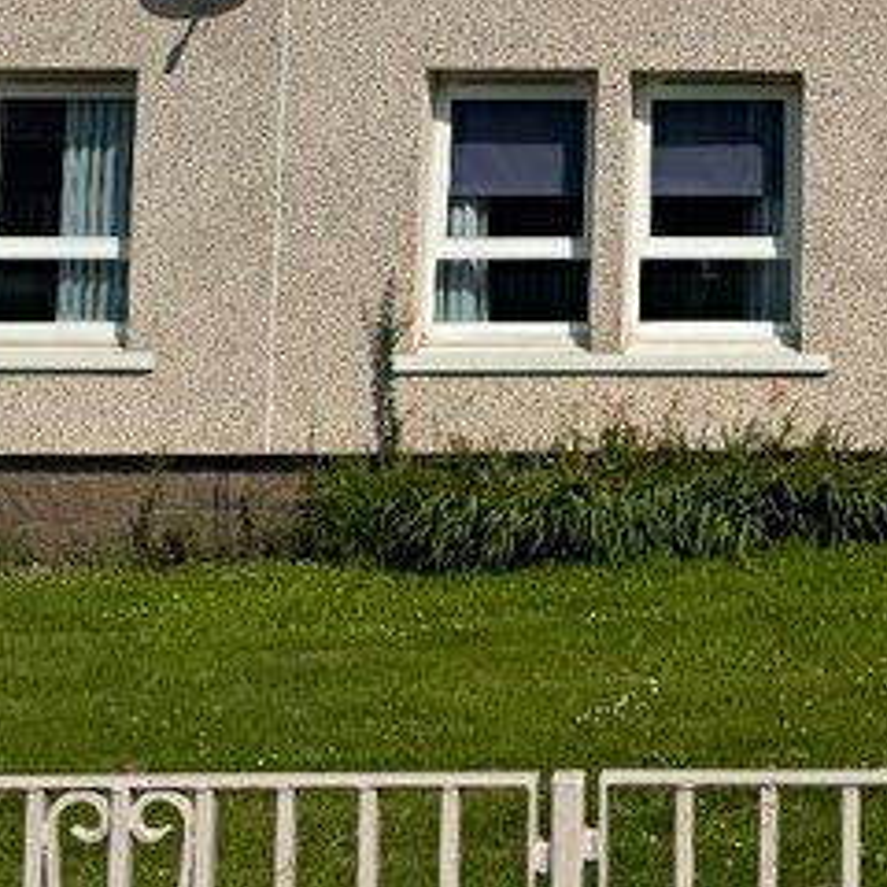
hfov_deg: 26.6
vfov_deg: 25.9
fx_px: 1797
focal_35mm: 62
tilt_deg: +5.3
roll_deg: -0.7
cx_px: 839
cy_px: -61
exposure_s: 1/9009
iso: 80
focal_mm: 6.76
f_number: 1.78
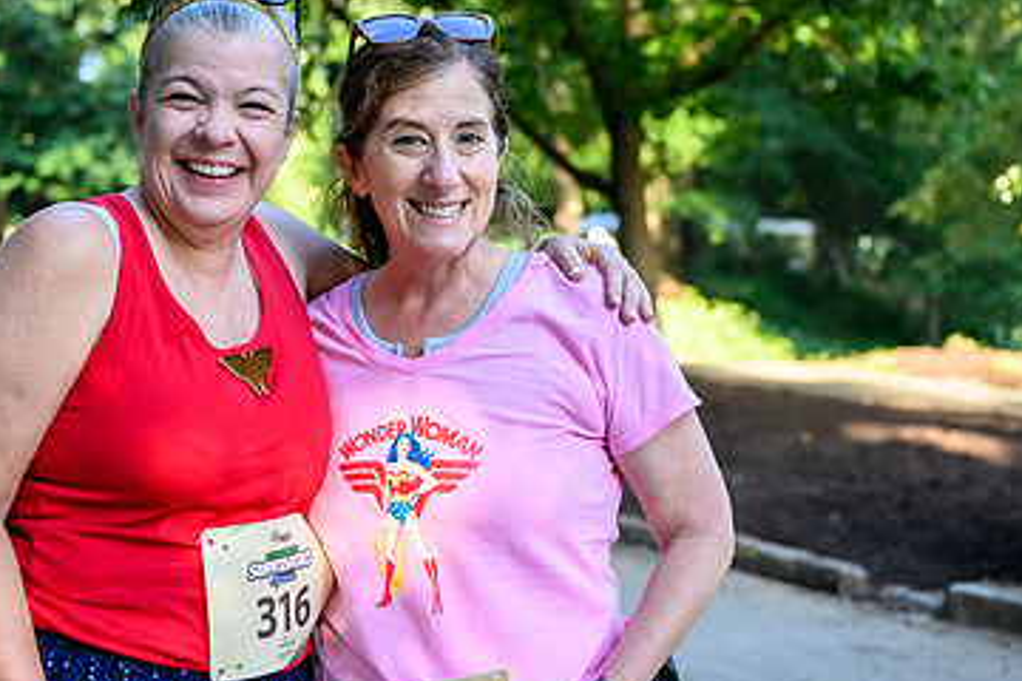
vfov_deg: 22.2
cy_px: 422
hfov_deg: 32.6
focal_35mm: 61
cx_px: 331
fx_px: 1732
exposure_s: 1/400
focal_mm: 37
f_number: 2.8
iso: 320
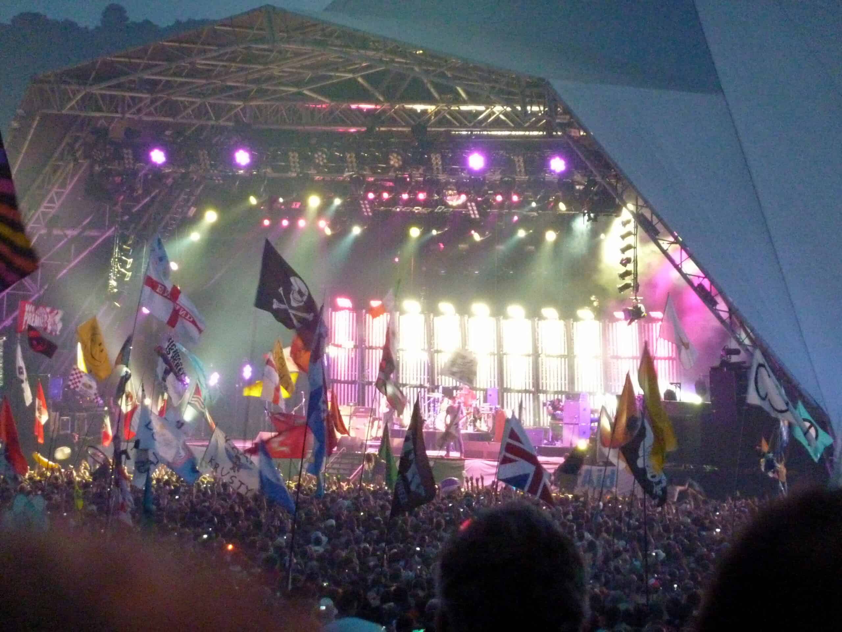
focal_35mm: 225
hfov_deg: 8.8
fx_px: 5473
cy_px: 316
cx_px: 421
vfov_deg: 6.6
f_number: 4.6
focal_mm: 37
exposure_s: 1/20
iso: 1000
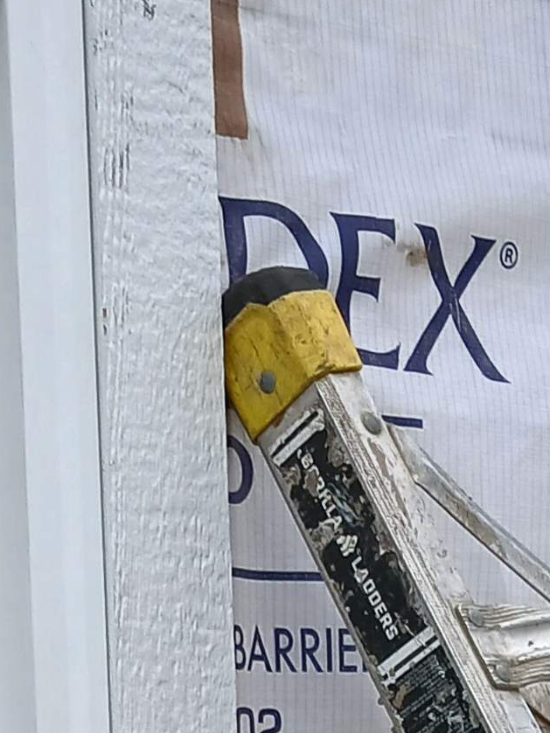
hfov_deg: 11.7
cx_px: -38
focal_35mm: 125
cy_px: 930
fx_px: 2649
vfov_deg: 15.1
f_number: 1.8
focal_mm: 3.98
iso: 20
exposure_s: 1/247
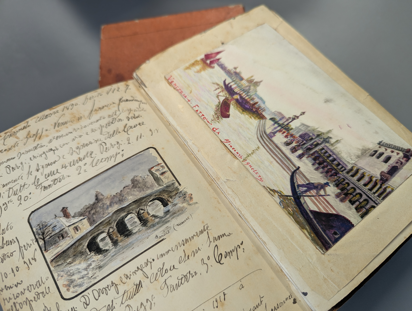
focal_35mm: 24
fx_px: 286
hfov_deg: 71.5
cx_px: 206
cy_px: 156
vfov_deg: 56.9
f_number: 1.85
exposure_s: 1/50
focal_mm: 6.81
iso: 74
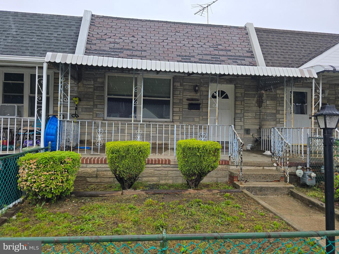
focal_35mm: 23
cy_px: 127
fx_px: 225
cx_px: 170
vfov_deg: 58.9
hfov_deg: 73.9
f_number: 1.7
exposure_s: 1/223
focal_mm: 6.3
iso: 12
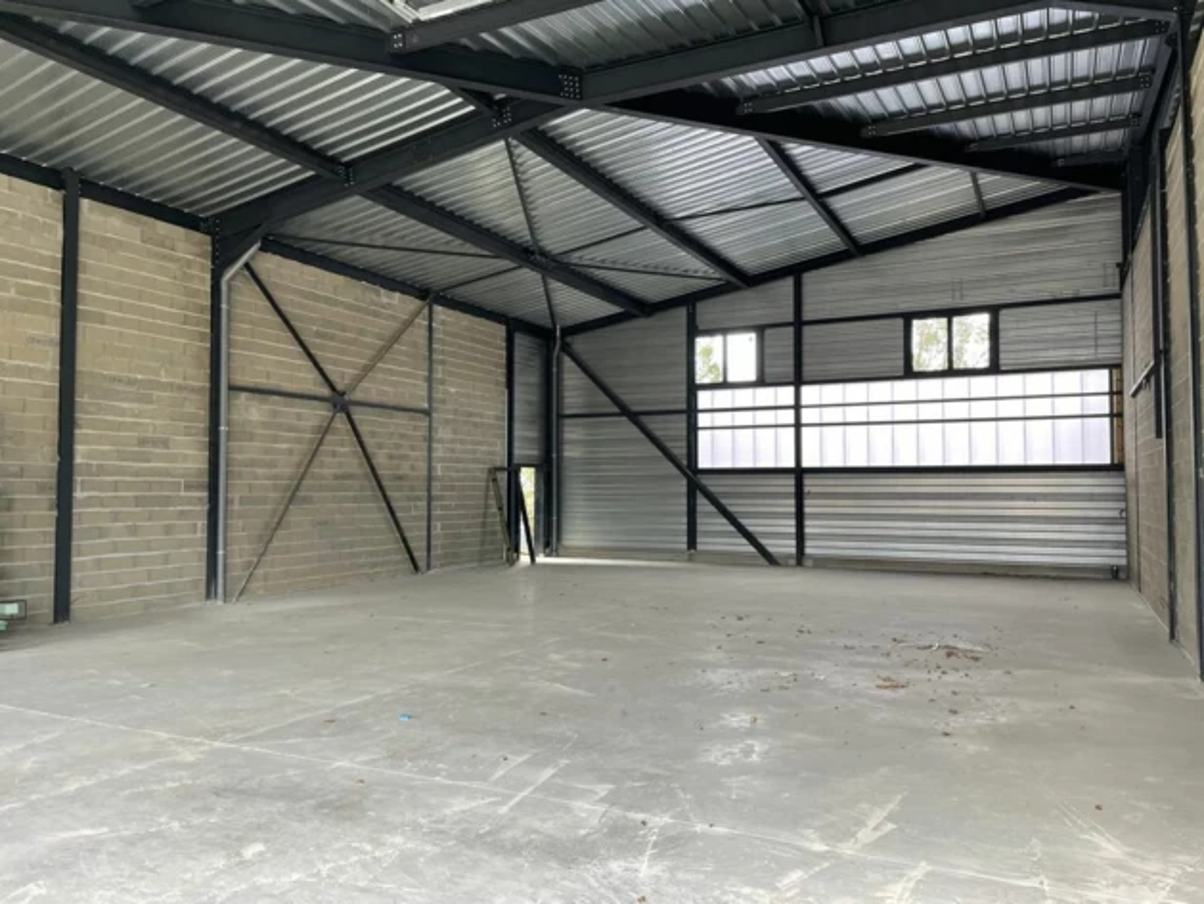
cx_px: 602
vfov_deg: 53.1
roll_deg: -0.2
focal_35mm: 26
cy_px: 452
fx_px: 904
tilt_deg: +2.9
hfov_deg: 67.3
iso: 80
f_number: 1.6
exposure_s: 1/121
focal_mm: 4.2
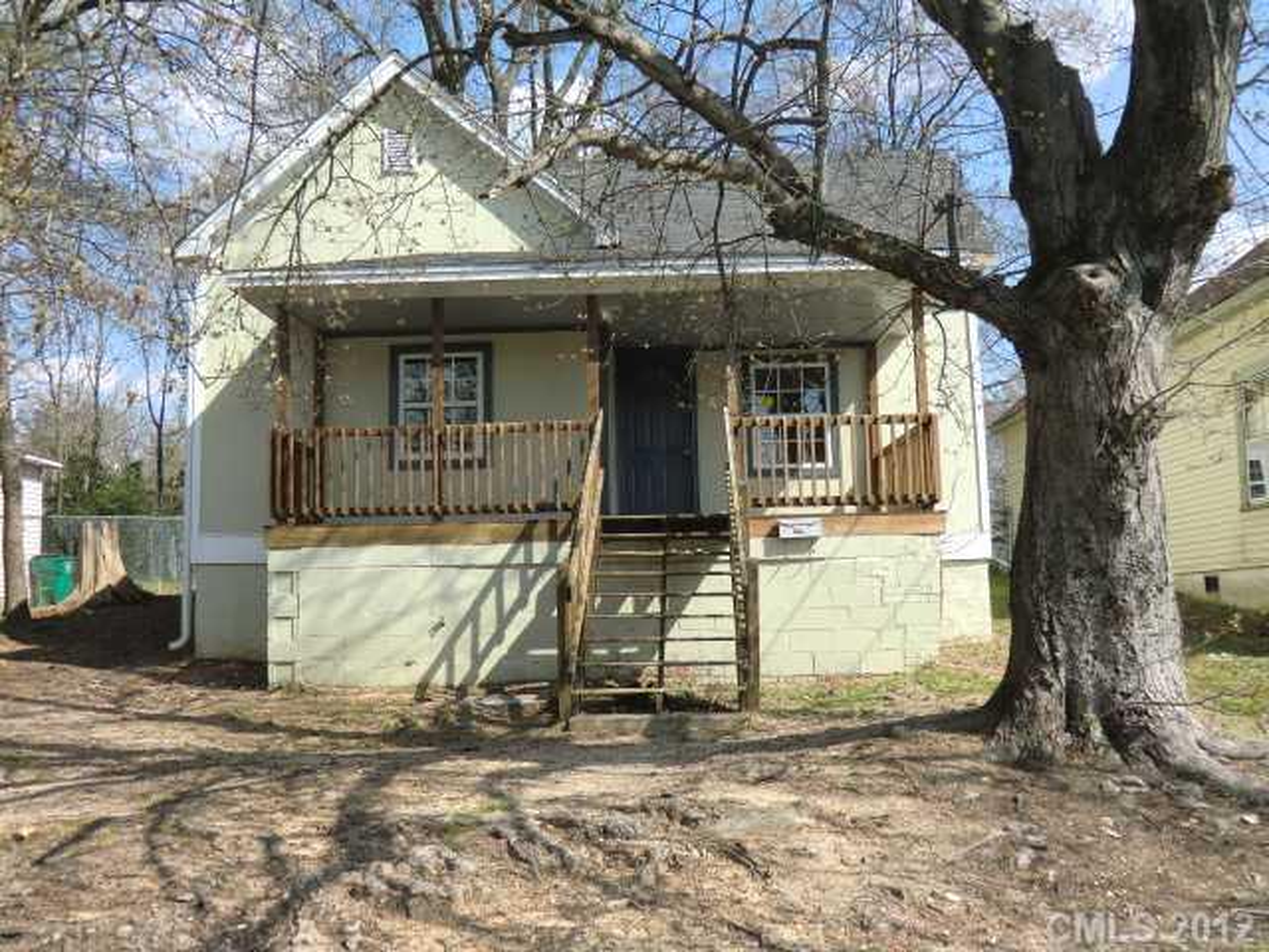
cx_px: 634
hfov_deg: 54.0
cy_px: 476
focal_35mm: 34
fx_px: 1246
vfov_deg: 41.8
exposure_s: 1/400
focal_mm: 6.1
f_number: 3.6
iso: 64
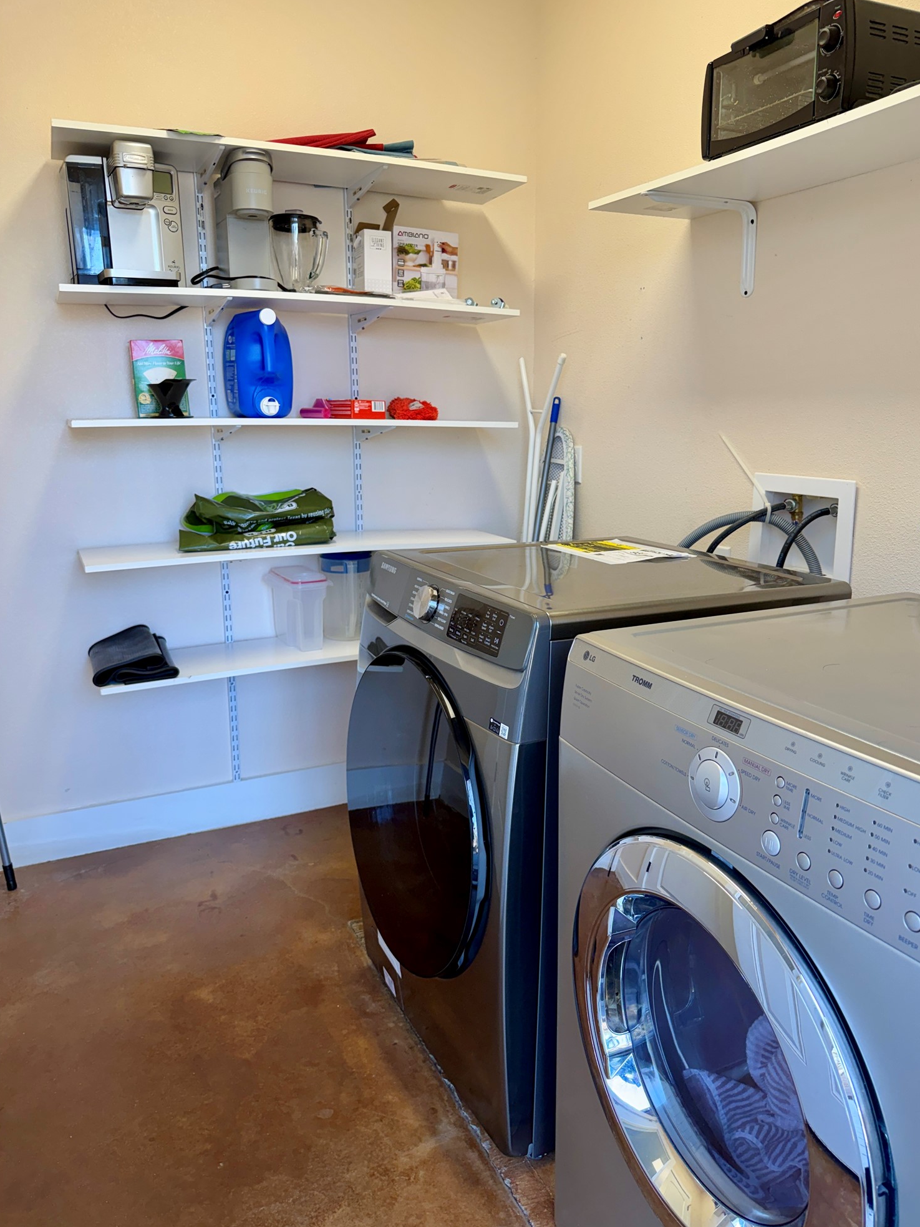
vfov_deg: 69.4
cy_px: 594
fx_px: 886
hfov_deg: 54.9
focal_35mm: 25
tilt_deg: -11.0
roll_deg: +0.3
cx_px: 476
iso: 80
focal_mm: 6.76
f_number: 1.78
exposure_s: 1/120
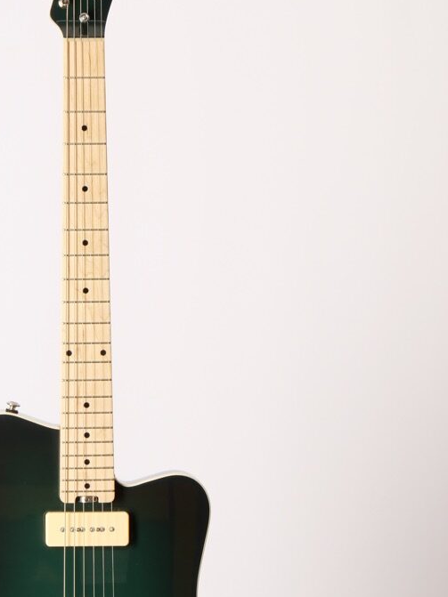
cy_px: 330
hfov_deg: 10.3
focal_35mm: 143
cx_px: 94
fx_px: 2468
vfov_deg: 13.8
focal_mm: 40
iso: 200
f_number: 7.1
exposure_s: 1/200
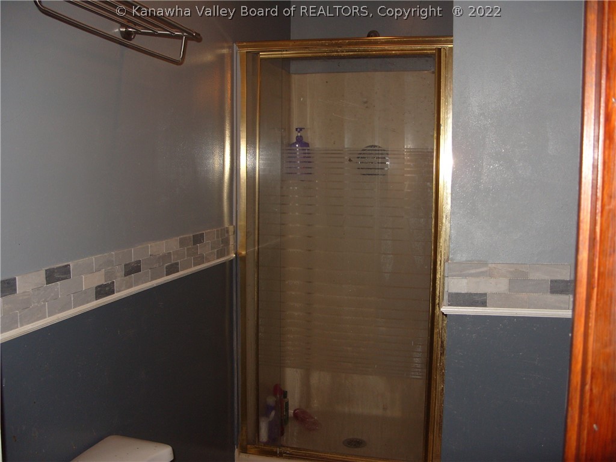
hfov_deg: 52.6
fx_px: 623
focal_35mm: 35
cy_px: 231
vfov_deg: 40.7
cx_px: 308
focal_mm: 7.8
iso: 100
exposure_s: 1/45
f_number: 2.8
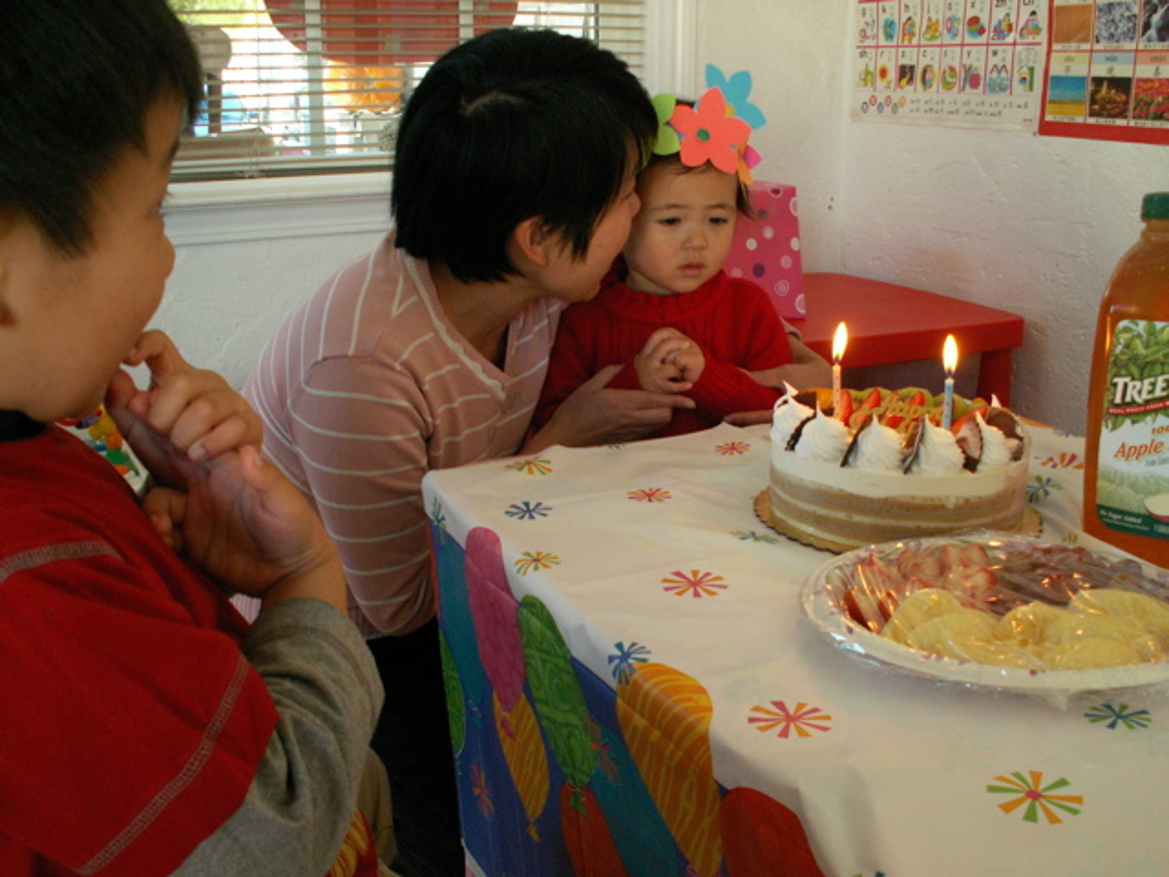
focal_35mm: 35
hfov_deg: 52.6
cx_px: 584
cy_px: 438
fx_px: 1182
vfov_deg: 40.7
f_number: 2.8
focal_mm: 5.86
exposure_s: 1/30
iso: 160
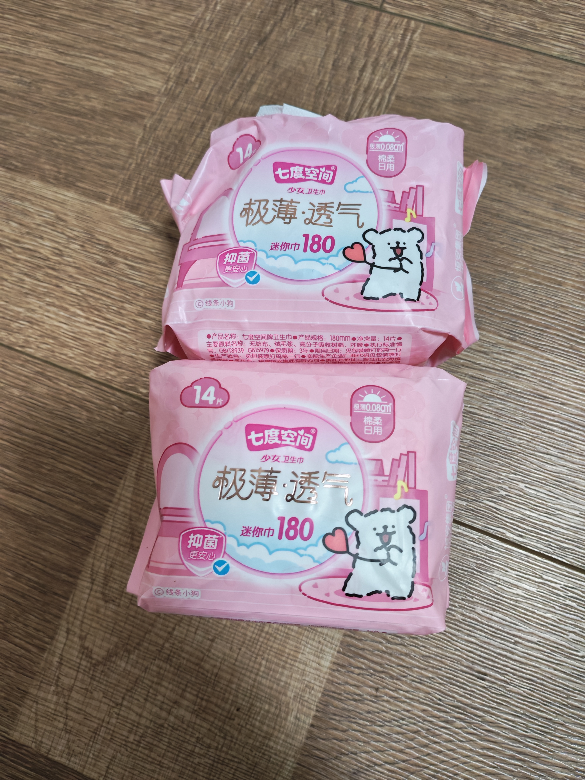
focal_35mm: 27
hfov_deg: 51.4
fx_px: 608
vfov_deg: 65.3
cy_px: 390
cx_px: 292
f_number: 1.95
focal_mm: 5.52
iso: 400
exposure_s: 1/50
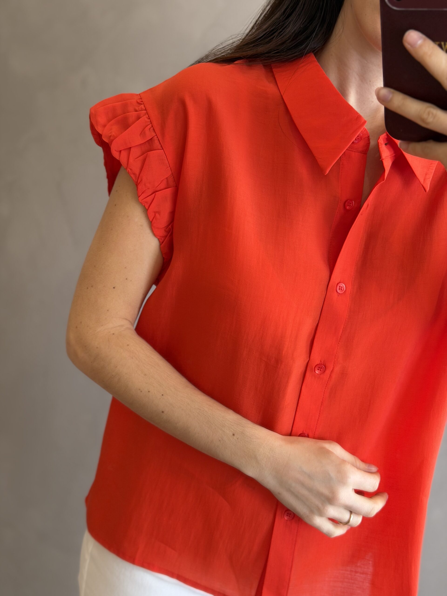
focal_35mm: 48
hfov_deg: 30.3
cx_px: 224
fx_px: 826
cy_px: 298
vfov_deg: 39.7
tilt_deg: -24.8
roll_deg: -15.0
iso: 100
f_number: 1.78
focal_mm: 6.76
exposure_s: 1/82
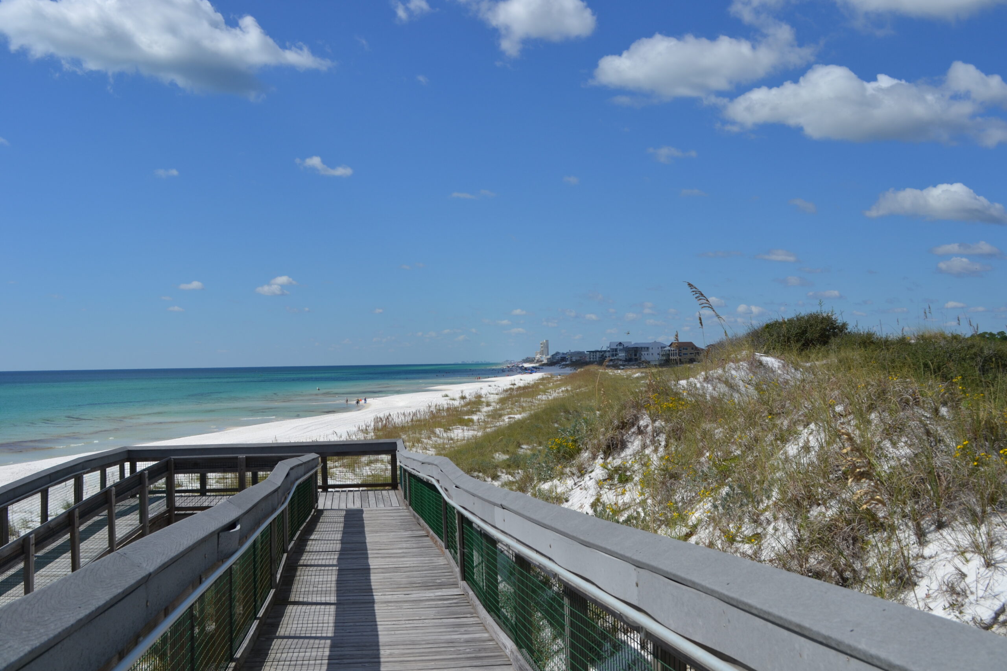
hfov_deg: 49.6
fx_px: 1091
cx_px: 504
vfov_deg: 34.2
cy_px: 336
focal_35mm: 39
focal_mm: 26
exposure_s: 1/400
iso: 100
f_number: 10
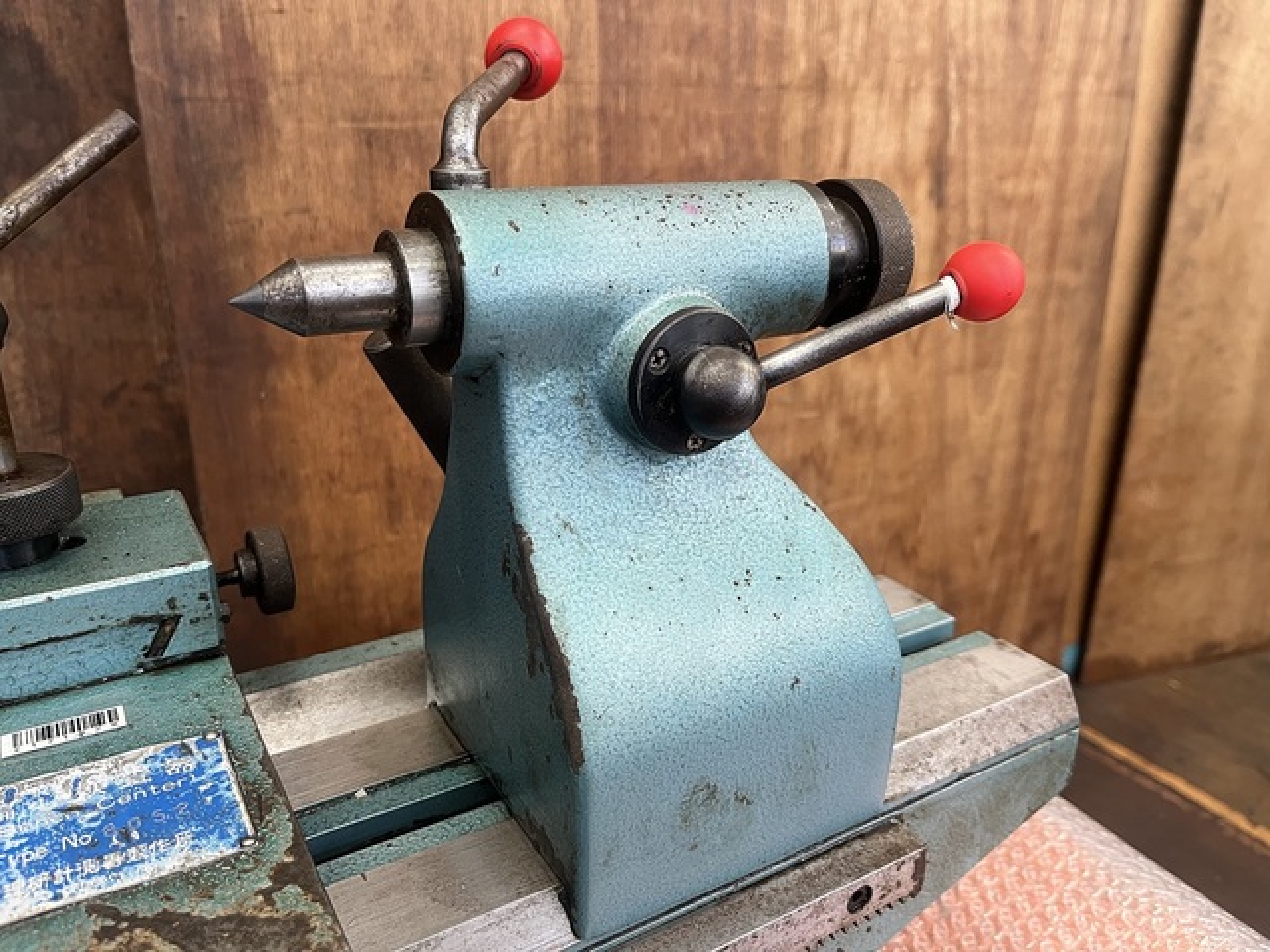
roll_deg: -1.2
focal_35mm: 26
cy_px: 476
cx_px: 635
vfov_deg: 53.1
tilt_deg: -22.1
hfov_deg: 67.3
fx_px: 954
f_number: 1.6
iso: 160
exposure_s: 1/60
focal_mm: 5.1
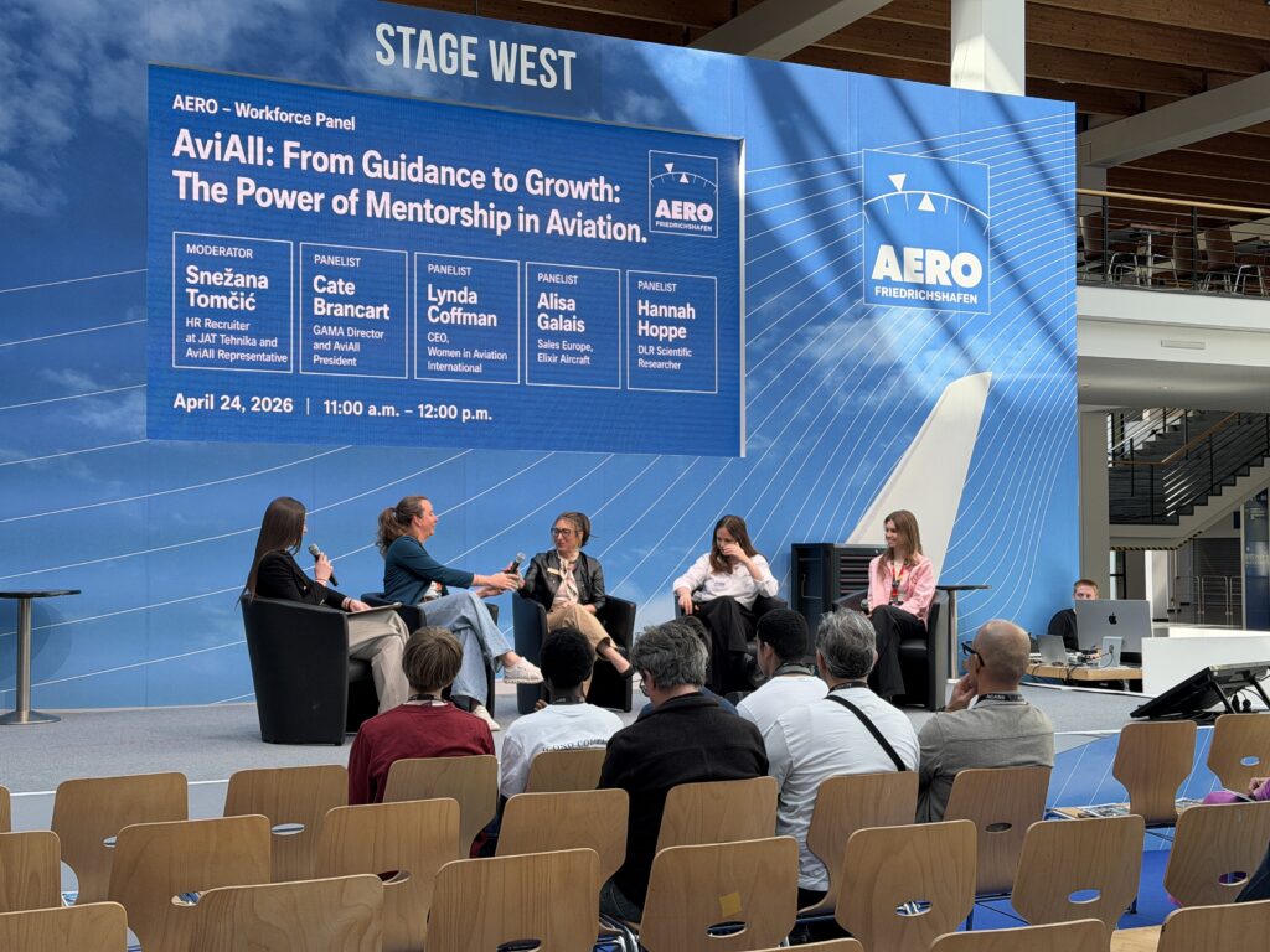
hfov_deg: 39.7
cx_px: 635
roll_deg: -0.3
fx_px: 1761
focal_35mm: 48
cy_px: 476
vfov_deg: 30.3
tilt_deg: +2.9
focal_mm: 6.76
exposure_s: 1/516
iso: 64
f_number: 1.78
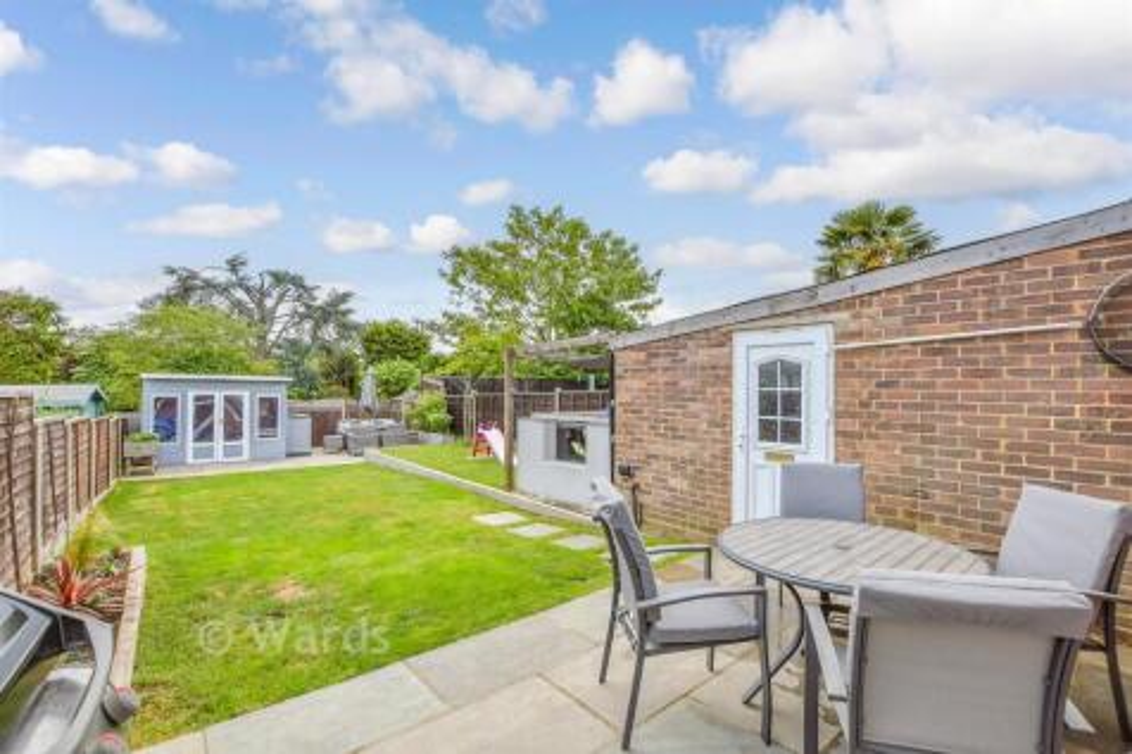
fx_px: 471
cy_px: 377
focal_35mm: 15
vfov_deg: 77.3
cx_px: 566
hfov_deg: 100.4
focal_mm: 10
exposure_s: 1/160
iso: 200
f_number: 8
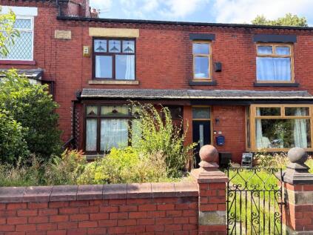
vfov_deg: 53.0
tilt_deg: +3.5
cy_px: 118
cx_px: 156
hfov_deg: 67.3
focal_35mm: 26
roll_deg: +0.6
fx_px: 235
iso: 50
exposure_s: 1/764
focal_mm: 5.96
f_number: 1.6
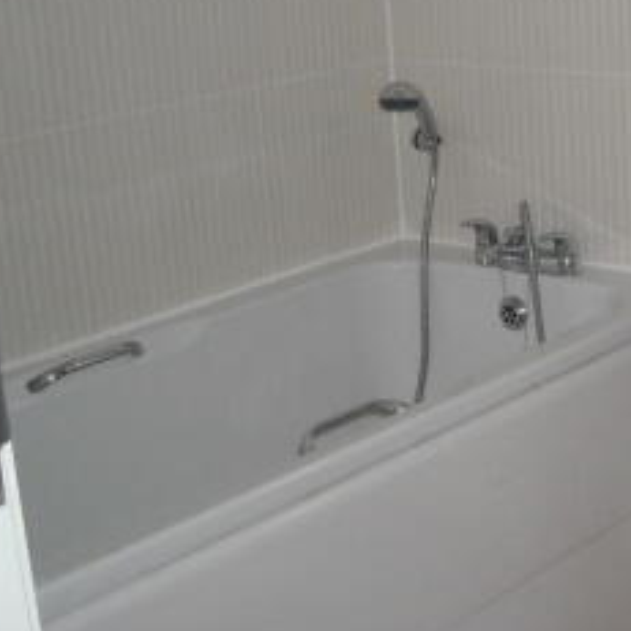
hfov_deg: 21.2
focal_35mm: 78
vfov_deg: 22.1
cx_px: 665
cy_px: 228
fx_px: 1609
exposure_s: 1/60
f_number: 2.8
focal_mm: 5.7
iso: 200
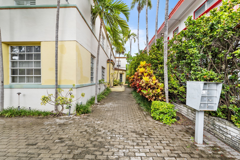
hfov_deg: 96.7
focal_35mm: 16
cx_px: 120
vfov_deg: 73.8
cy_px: 80
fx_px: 107
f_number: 9
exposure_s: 1/8
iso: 250
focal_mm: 16
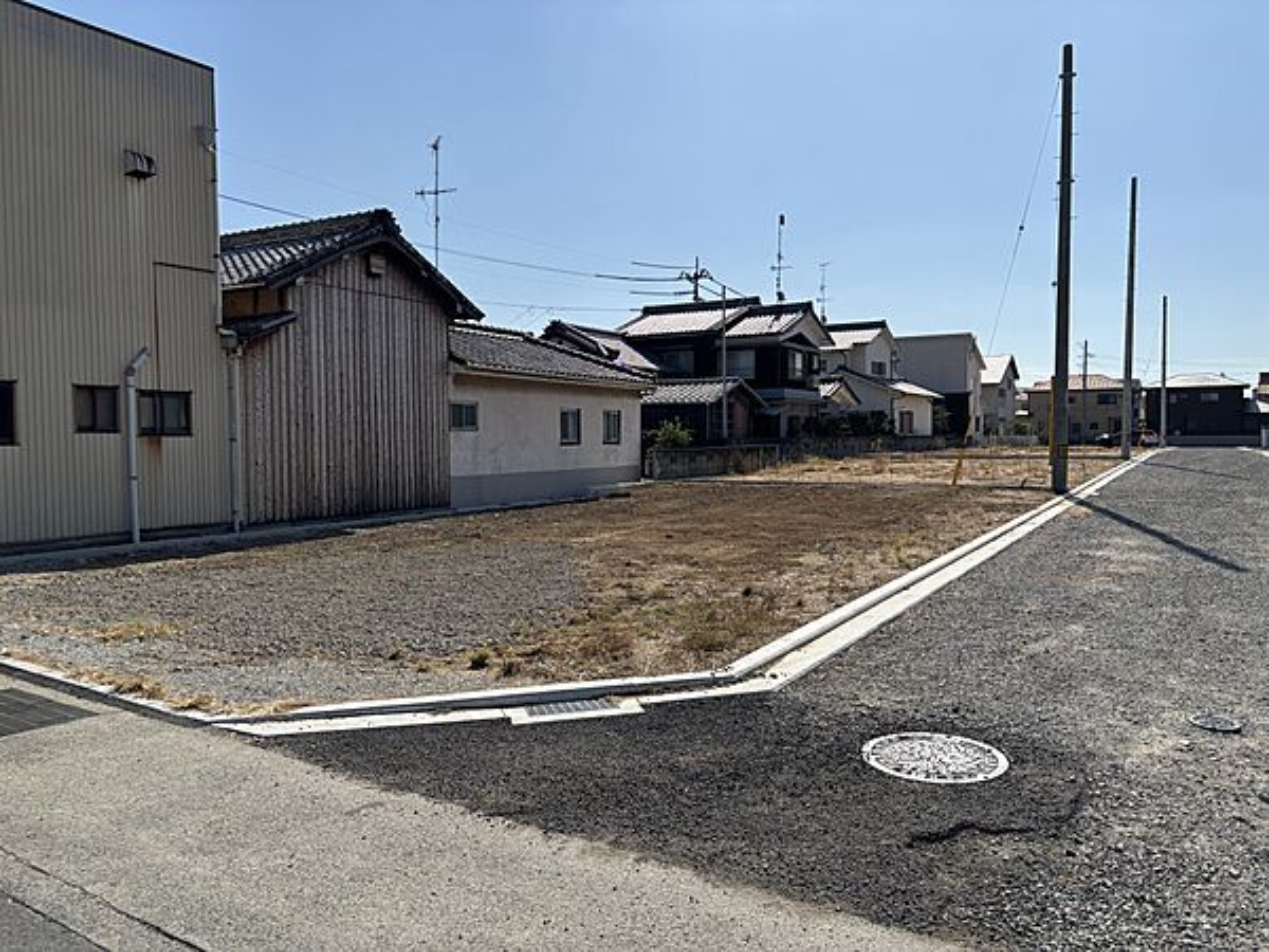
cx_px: 634
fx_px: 953
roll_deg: -0.3
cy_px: 476
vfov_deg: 53.1
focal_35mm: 26
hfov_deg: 67.3
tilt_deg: -2.4
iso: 50
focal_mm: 5.96
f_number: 1.6
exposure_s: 1/7194
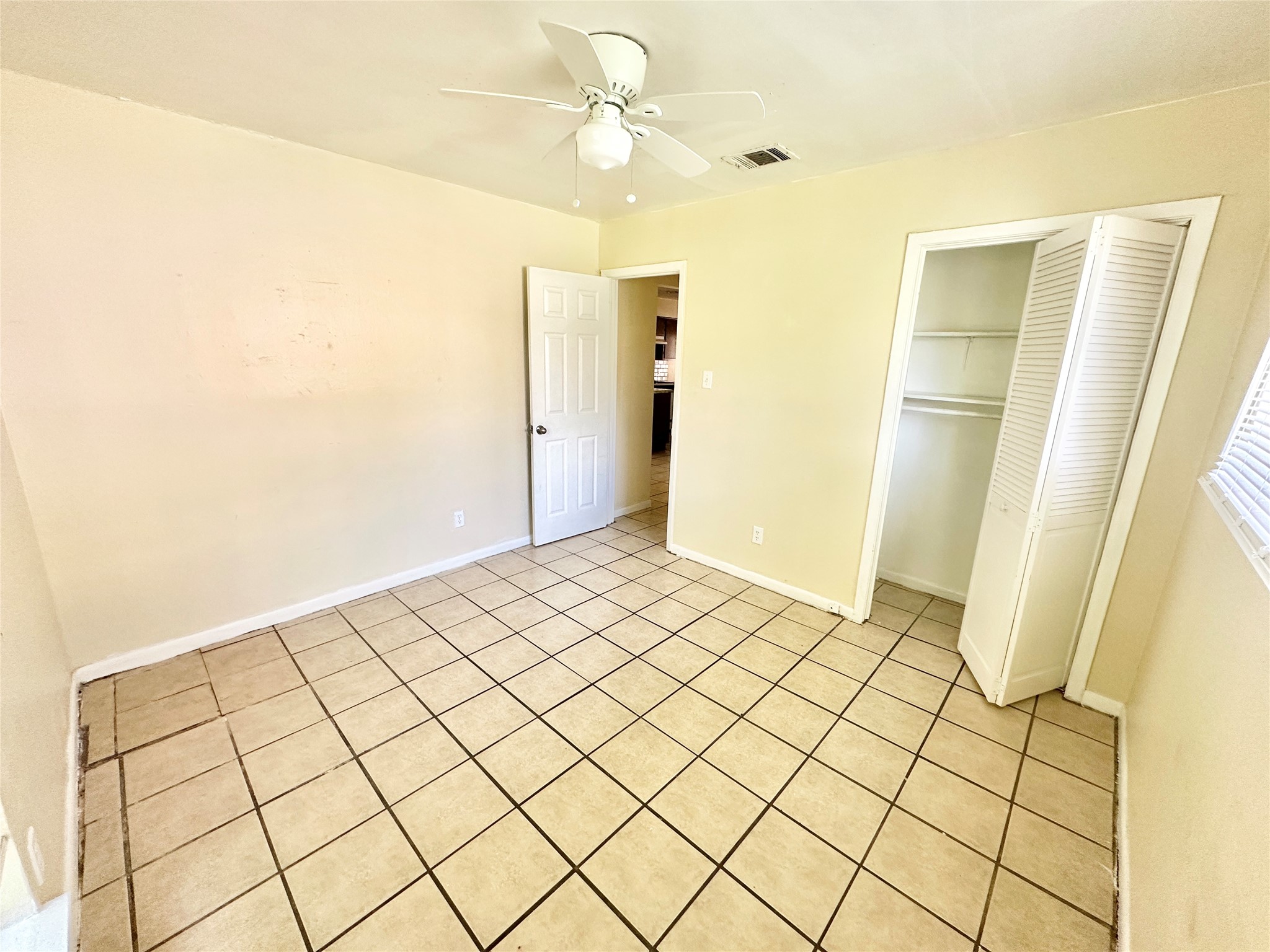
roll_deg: -2.3
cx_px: 635
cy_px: 476
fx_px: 514
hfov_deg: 102.1
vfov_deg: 85.7
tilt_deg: -12.9
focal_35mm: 14
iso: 160
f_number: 2.2
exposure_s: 1/99
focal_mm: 2.22
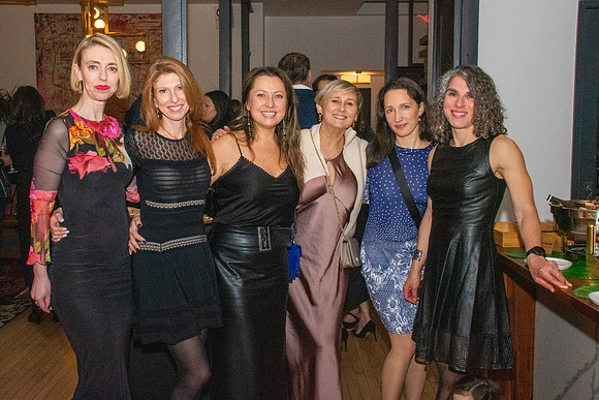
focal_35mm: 40
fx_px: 668
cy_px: 177
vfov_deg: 33.3
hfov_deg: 48.2
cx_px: 265
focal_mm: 24
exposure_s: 1/160
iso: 5000
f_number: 14
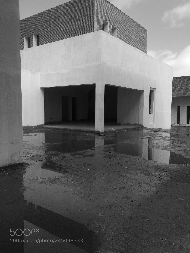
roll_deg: +1.1
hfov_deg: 48.2
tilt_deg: -5.3
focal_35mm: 29
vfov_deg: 61.7
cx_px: 95
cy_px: 126
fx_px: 212
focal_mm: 4.15
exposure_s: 1/1053
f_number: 2.2
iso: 32
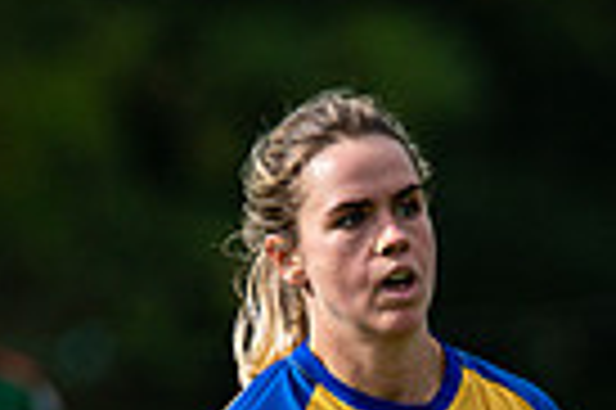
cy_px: 838
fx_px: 32609
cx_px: 598
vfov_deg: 0.7
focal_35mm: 1908
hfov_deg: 1.1
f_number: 2.8
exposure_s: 1/3200
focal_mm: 300
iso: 180
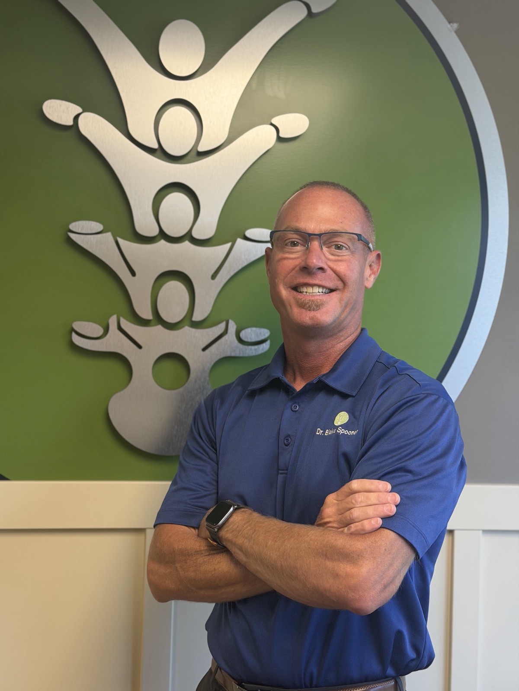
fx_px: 960
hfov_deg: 30.3
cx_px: 260
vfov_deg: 39.7
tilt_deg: -2.0
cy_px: 346
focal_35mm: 48
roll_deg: -2.1
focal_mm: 6.76
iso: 160
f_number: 1.78
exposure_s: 1/141
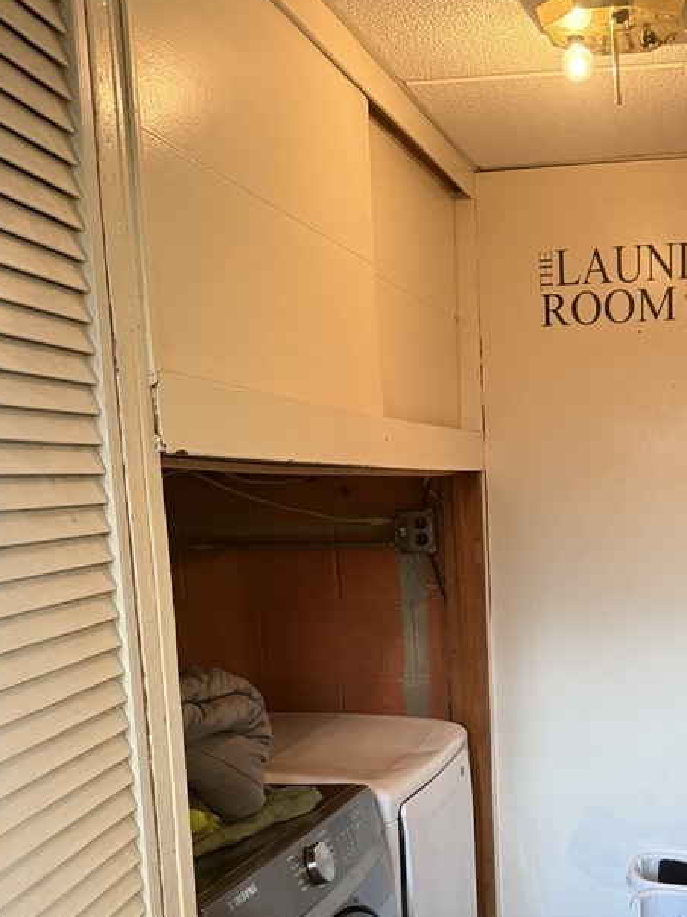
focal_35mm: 43
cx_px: 573
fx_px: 1138
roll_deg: +1.8
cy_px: 703
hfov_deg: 32.4
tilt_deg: -10.6
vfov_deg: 42.3
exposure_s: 1/60
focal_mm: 6.76
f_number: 1.78
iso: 400
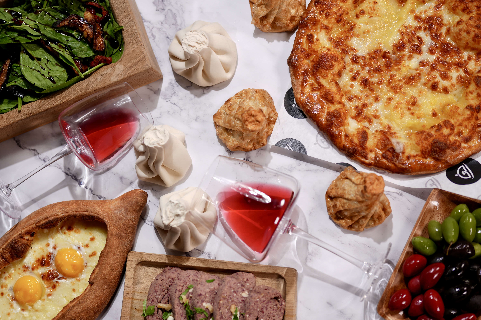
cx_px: 240
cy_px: 160
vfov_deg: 18.2
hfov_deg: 27.0
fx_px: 1002
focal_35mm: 75
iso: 64
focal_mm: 50
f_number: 1.6
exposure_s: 1/320
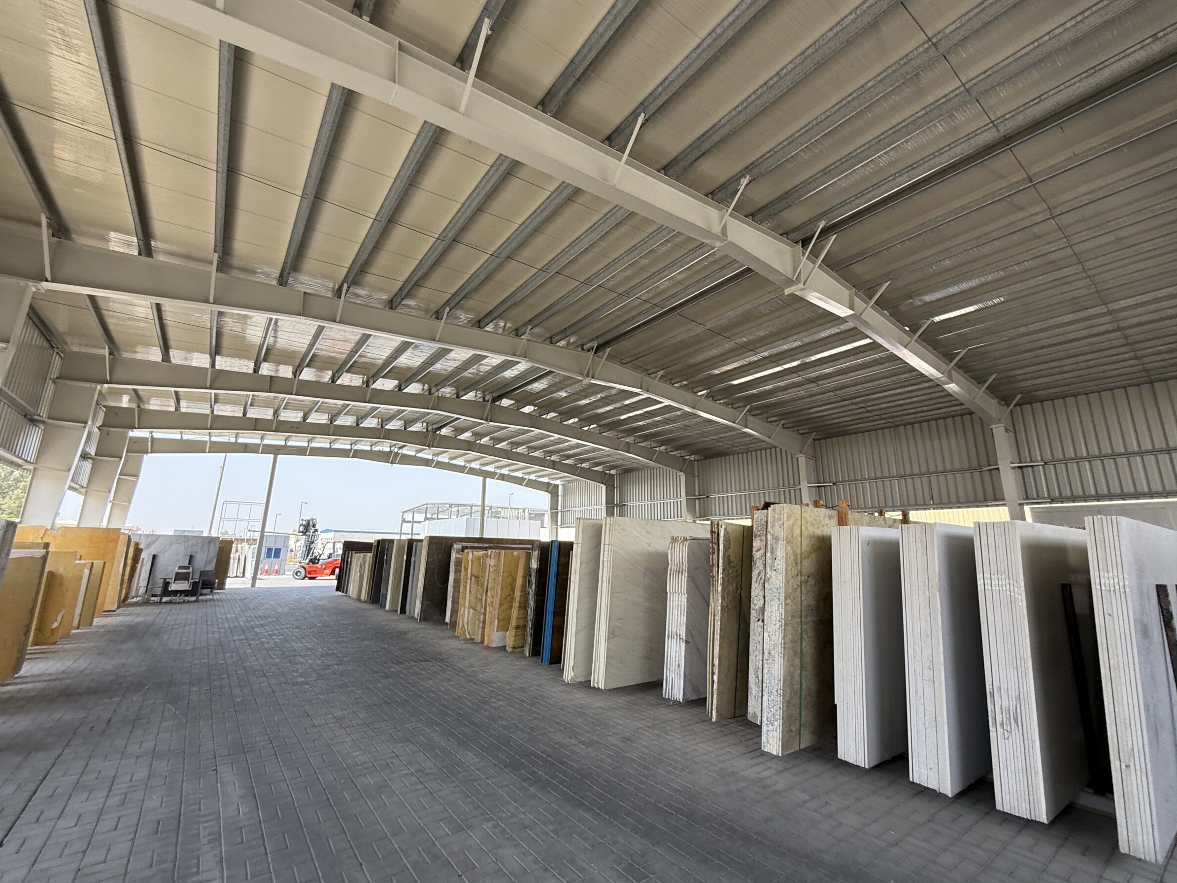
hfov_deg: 98.2
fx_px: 510
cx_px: 593
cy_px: 433
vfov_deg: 81.7
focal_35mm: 15
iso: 64
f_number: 2.2
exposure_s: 1/328
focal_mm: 2.22
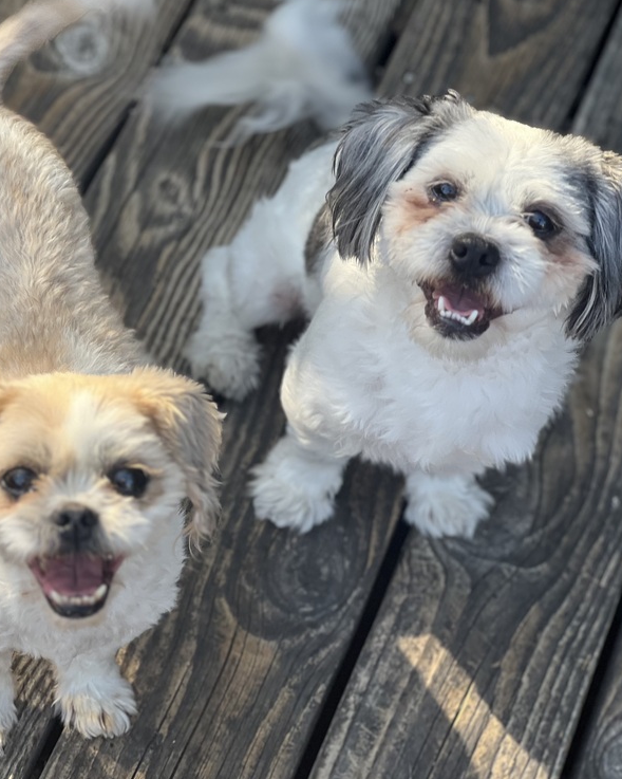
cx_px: 213
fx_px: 2349
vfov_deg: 18.8
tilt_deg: -55.6
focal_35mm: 102
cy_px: 385
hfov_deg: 15.1
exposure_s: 1/121
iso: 40
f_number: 2.8
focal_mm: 9
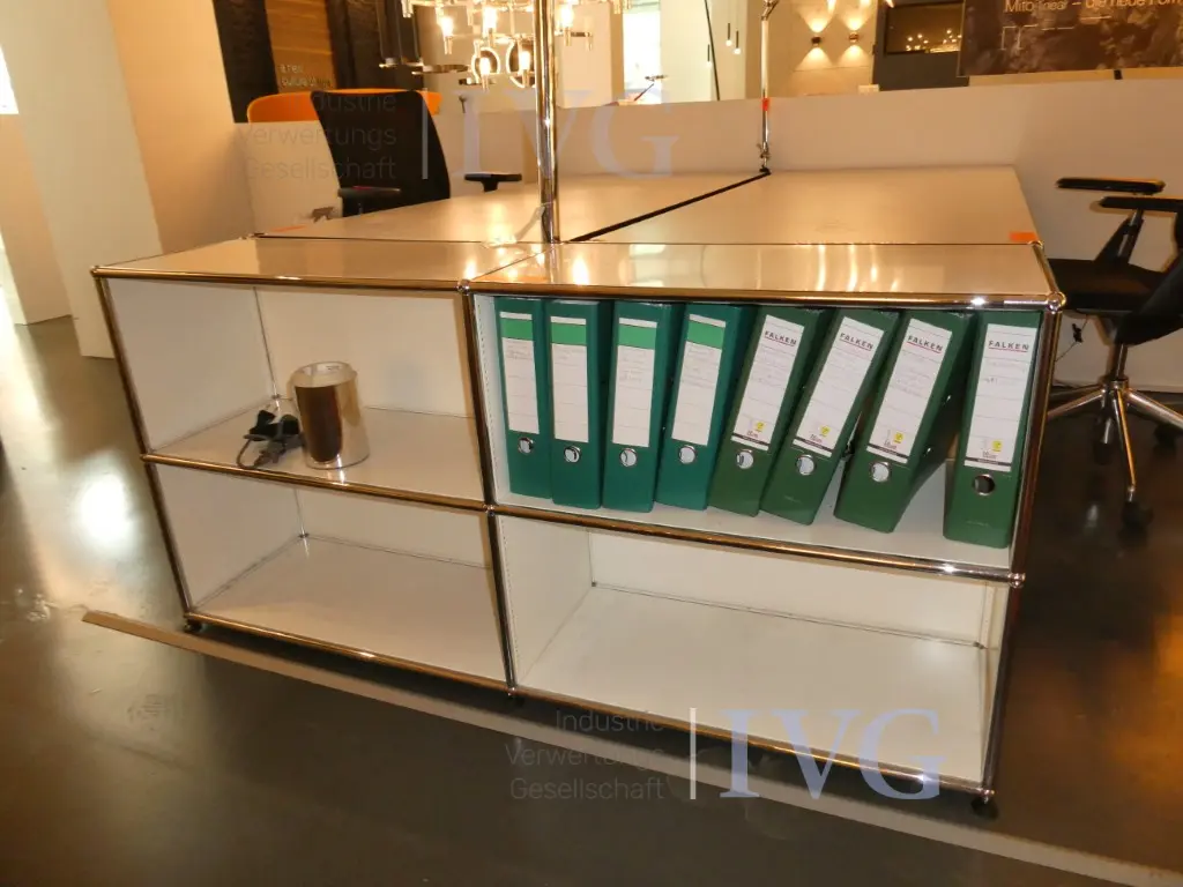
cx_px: 592
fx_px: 820
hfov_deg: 71.6
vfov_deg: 56.8
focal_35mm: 24
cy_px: 444
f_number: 3.3
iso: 400
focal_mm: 4.3
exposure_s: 1/60
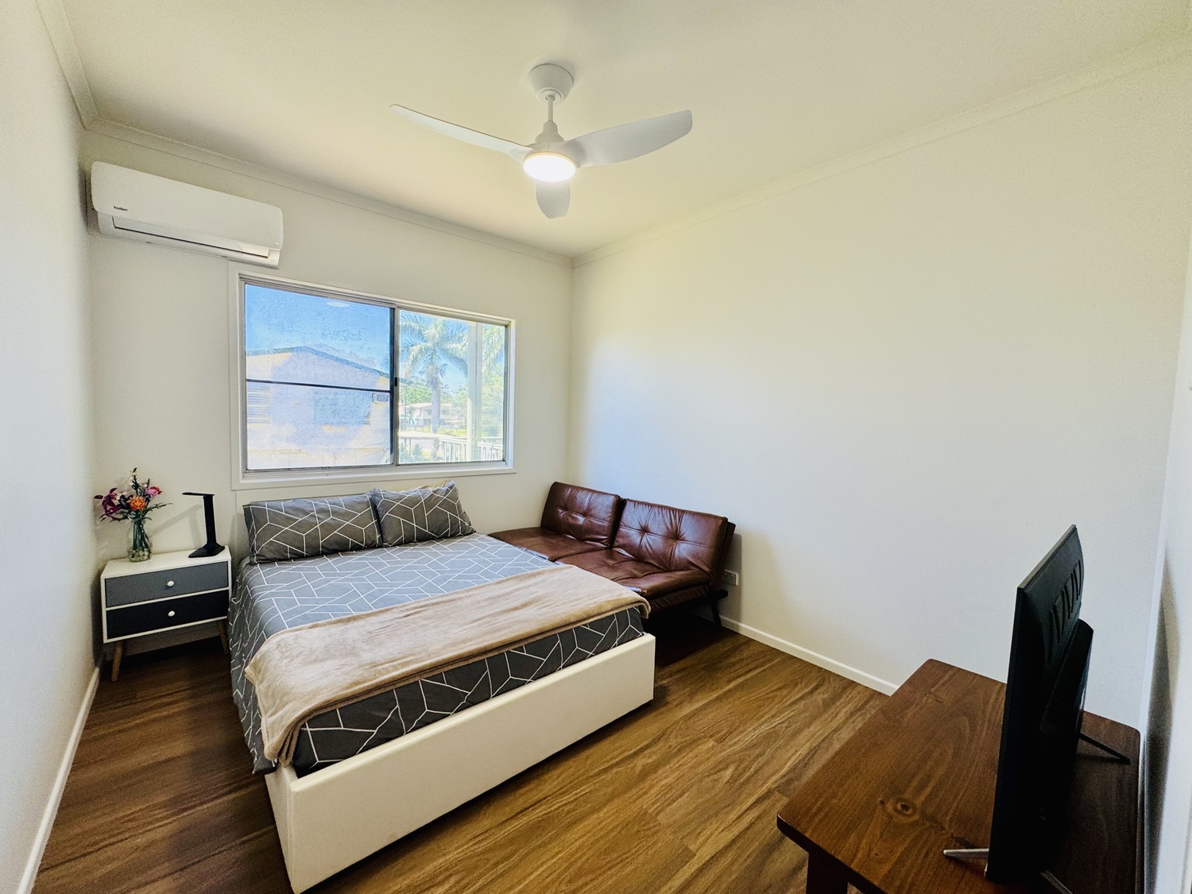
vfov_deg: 85.7
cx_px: 596
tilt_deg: -3.1
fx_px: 482
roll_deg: -1.0
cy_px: 447
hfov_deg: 102.1
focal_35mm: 14
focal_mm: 2.22
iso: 64
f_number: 2.2
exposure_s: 1/123
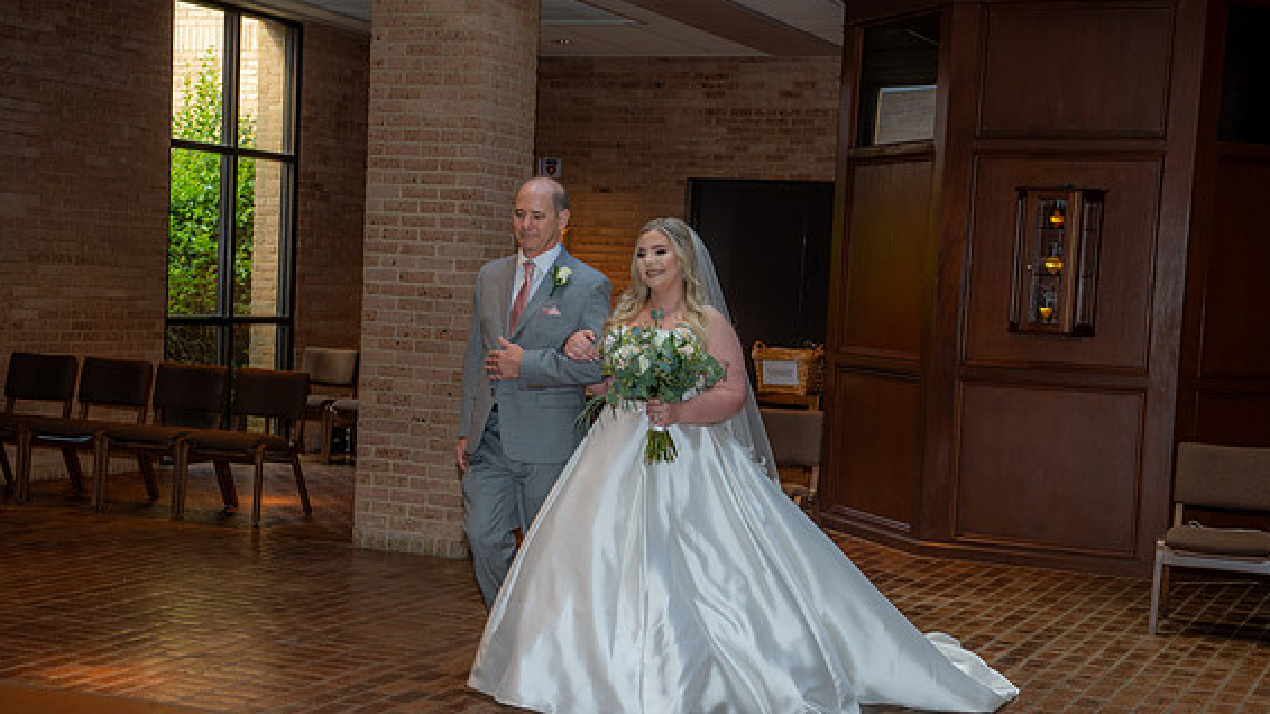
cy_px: 413
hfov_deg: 35.5
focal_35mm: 59
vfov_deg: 20.3
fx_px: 1986
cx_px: 637
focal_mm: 55
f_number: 5
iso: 640
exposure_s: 1/100
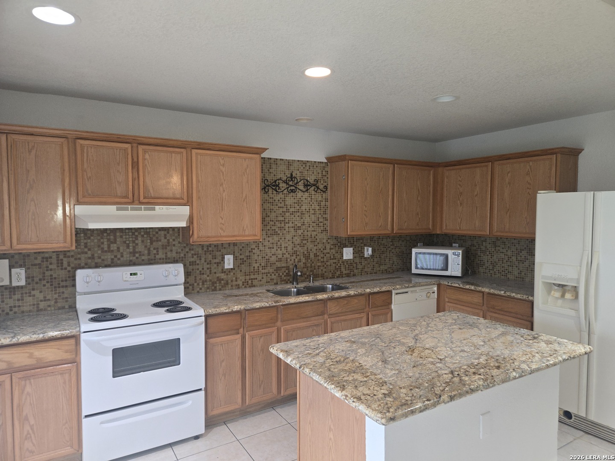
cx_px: 308
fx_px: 409
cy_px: 230
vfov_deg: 58.9
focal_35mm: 23
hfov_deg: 73.9
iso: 100
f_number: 1.8
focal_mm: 5.4
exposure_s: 1/24
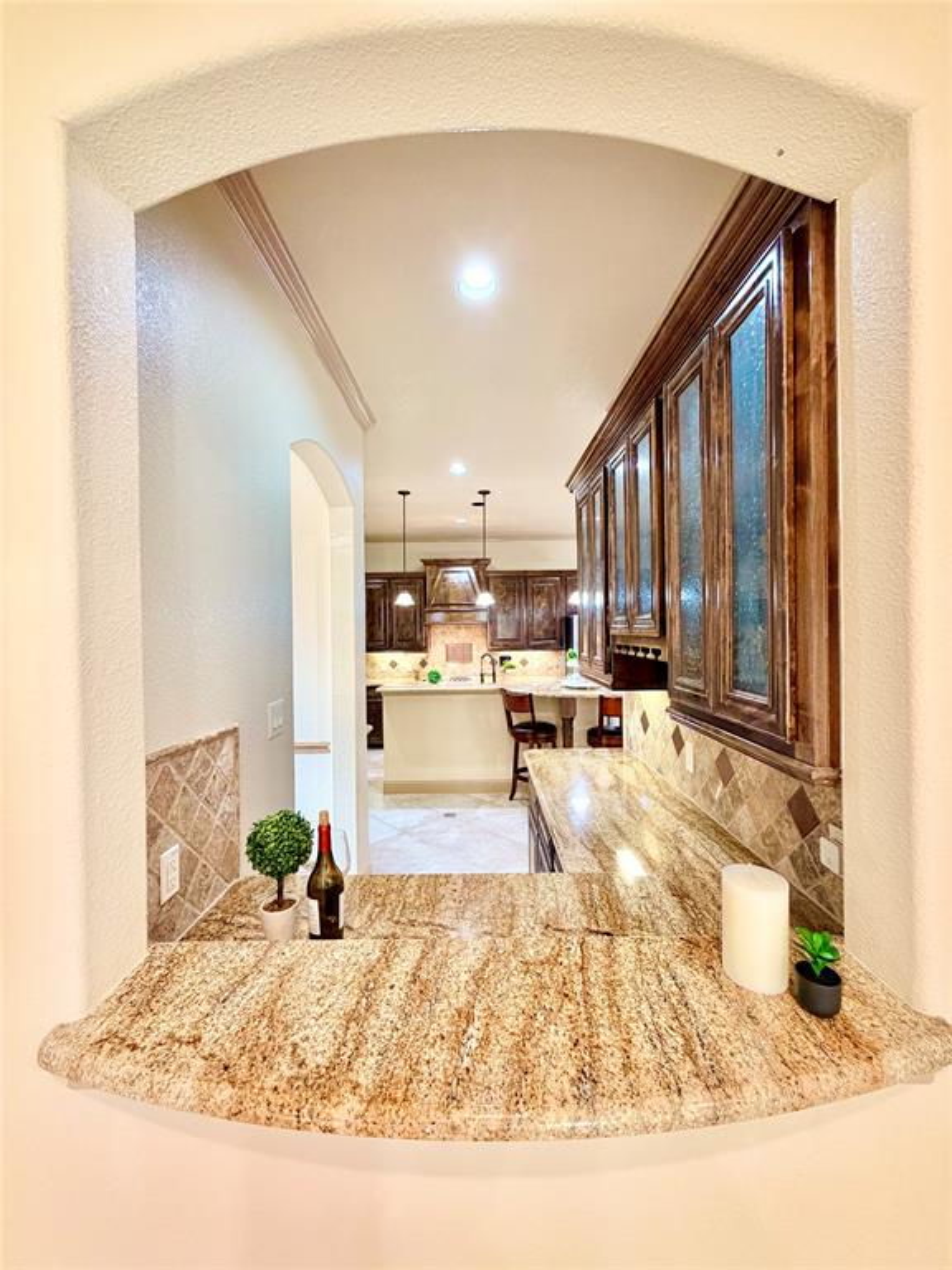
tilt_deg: -0.5
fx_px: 513
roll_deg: +0.7
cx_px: 476
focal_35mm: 14
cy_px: 635
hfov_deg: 85.7
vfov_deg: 102.1
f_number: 2.2
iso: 400
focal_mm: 2.22
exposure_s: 1/60
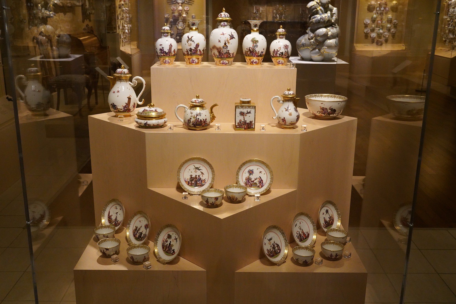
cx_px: 228
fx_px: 481
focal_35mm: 38
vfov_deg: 35.1
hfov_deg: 50.7
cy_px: 152
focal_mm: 38
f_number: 13
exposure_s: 1/80
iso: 8000
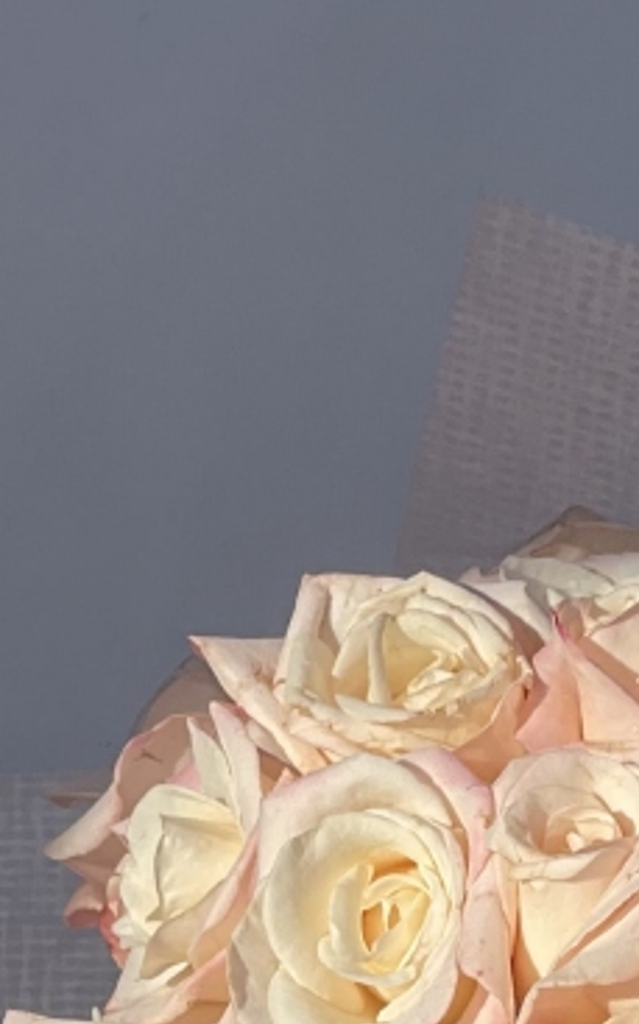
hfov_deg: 5.8
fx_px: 6193
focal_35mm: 222
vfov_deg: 9.2
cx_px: 1166
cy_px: 1490
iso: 20
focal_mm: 7.5
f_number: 2.2
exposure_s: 1/1429
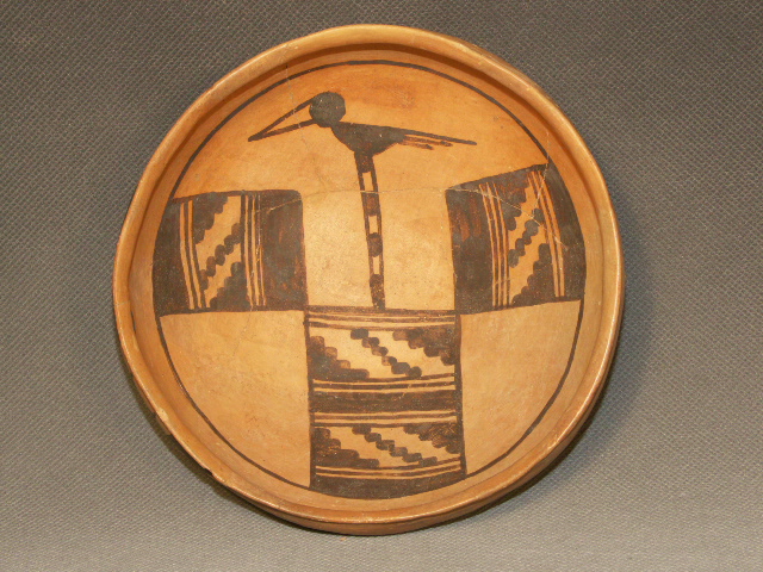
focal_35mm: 83
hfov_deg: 23.6
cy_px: 286
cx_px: 382
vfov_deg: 17.8
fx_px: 1829
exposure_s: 1/80
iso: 100
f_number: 6.3
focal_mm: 20.67
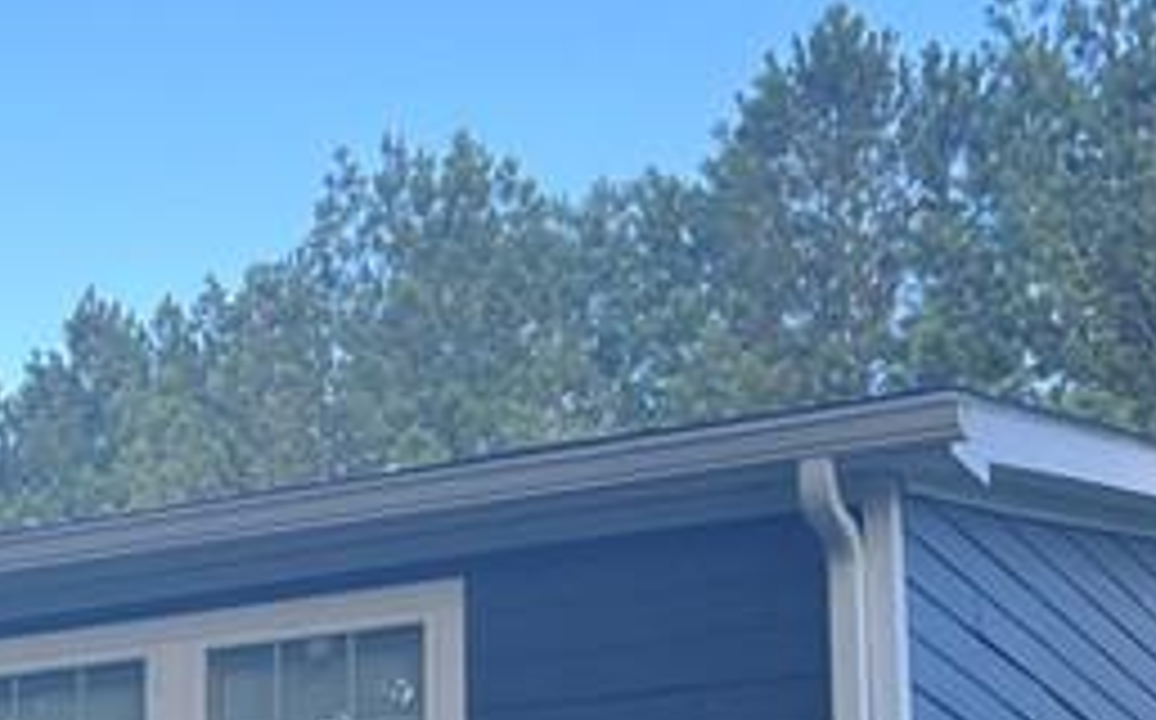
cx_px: -517
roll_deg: -2.1
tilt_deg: +12.9
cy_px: 752
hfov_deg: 17.3
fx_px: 3462
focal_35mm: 110
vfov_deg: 11.7
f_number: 1.5
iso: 32
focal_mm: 5.7
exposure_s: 1/148
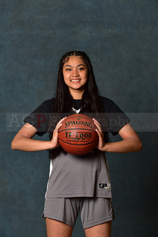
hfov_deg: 10.2
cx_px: 79
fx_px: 888
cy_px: 118
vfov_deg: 15.2
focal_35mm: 135
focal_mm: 135
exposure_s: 1/160
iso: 200
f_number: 4.5
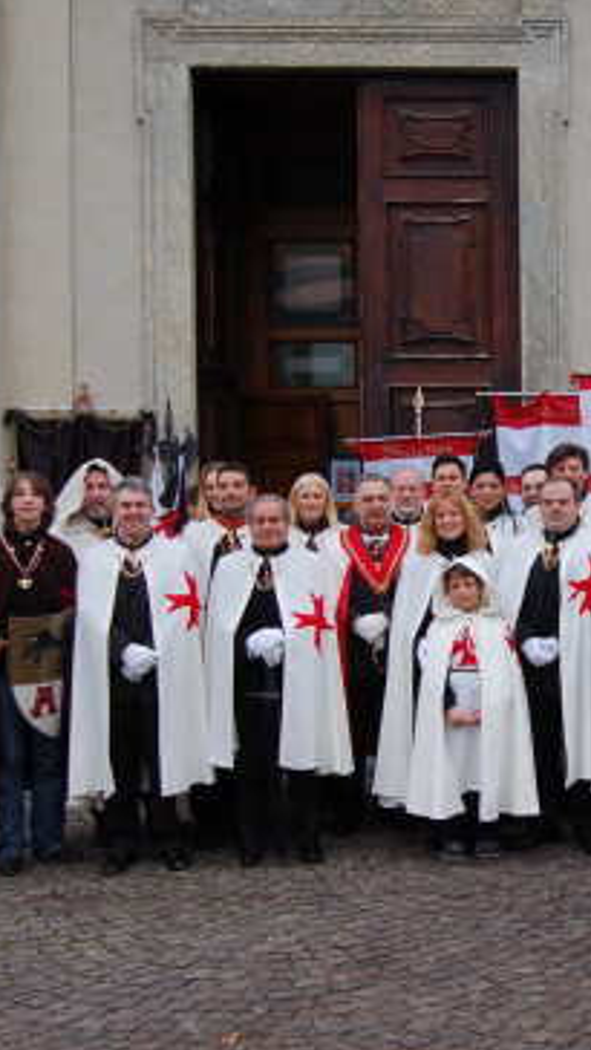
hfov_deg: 20.4
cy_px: 525
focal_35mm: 57
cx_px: 604
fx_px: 1587
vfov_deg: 36.6
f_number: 5.6
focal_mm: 22
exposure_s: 1/125
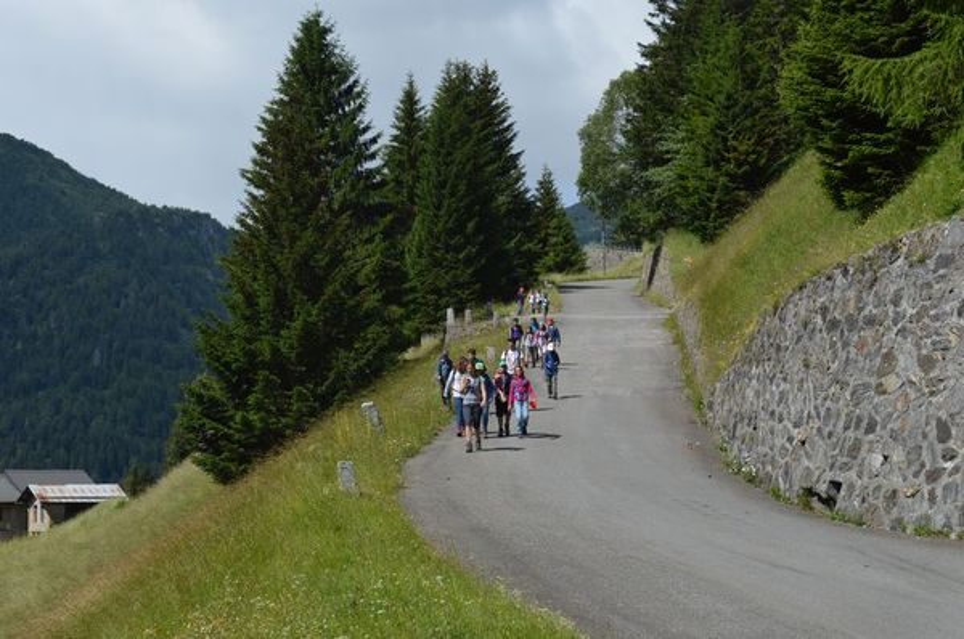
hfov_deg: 24.7
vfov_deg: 16.5
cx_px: 482
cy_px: 320
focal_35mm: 82
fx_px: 2206
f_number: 8
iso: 100
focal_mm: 55
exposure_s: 1/250
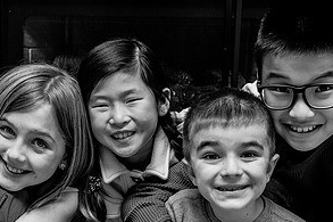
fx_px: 730
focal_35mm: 79
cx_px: 102
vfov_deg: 17.1
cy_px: 180
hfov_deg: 25.5
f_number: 5.6
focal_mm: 37
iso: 800
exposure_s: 1/250
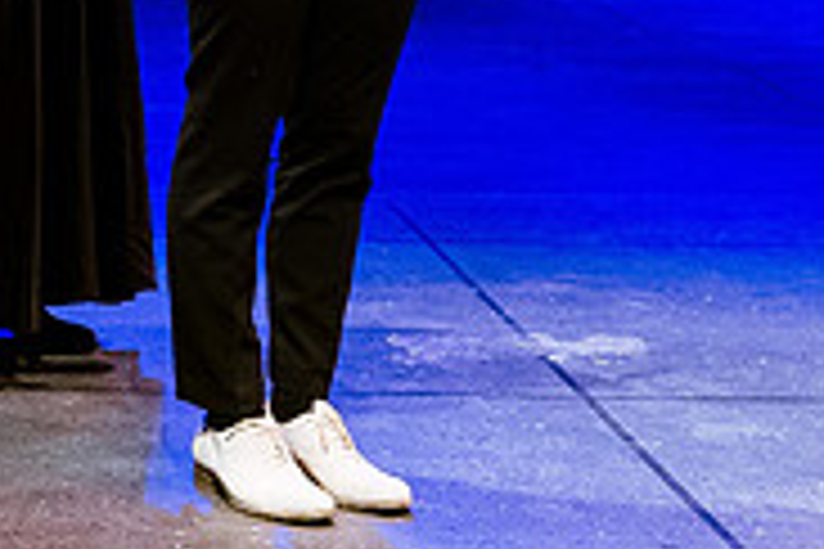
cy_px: -396
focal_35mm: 147
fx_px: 3364
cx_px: -358
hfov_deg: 13.3
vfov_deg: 9.0
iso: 1600
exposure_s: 1/100
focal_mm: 35
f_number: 2.8
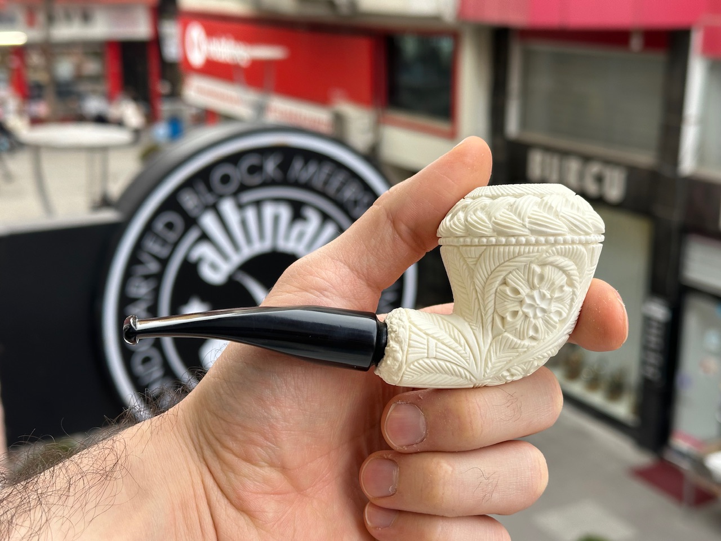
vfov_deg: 30.3
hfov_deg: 39.7
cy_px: 270
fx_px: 1000
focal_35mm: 48
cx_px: 360
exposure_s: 1/264
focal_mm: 6.86
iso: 64
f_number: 1.78
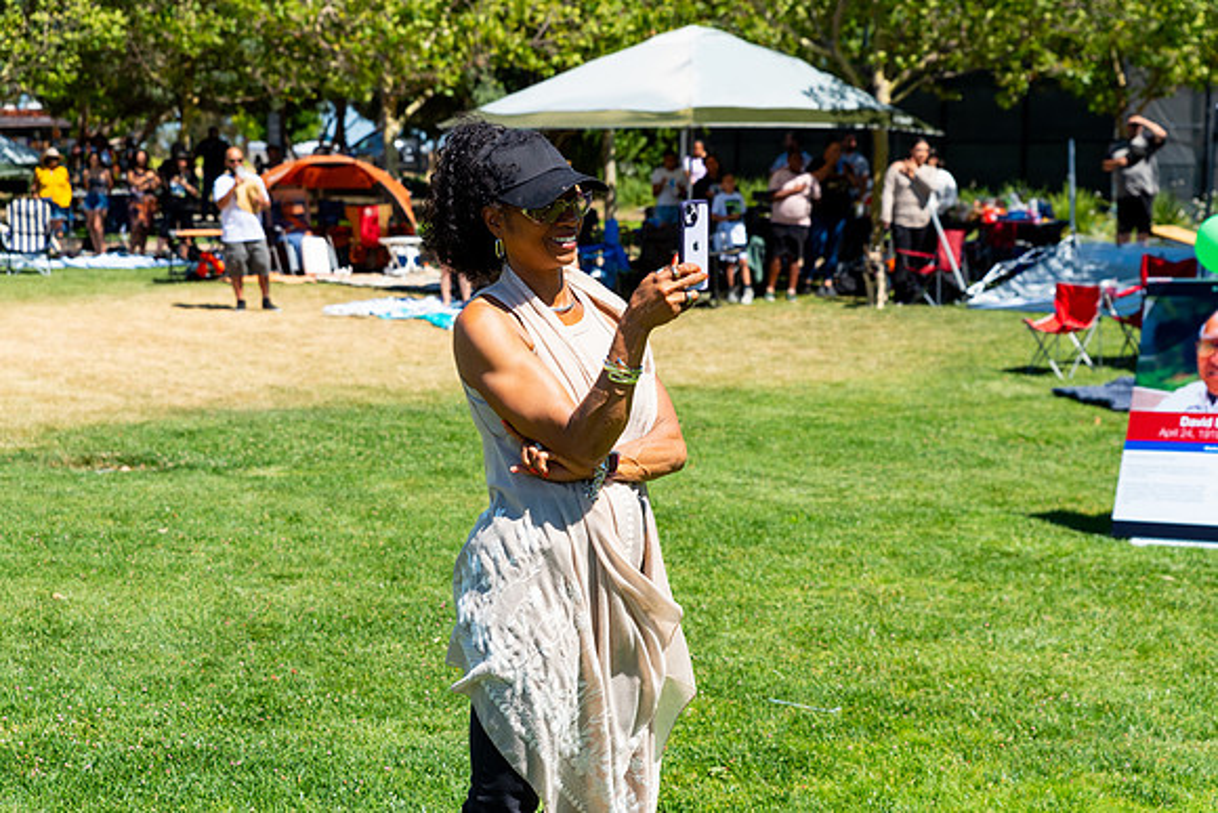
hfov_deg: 28.8
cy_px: 406
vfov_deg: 19.5
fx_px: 2369
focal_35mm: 70
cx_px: 609
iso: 320
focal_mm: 70
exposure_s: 1/1600
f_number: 5.6
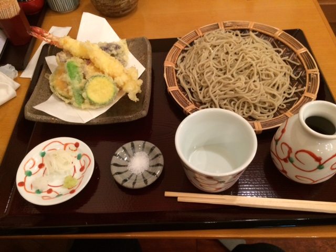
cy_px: 126
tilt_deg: -54.4
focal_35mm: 29
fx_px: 281
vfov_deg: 48.2
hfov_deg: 61.7
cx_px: 168
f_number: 2.2
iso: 200
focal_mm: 4.15
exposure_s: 1/30
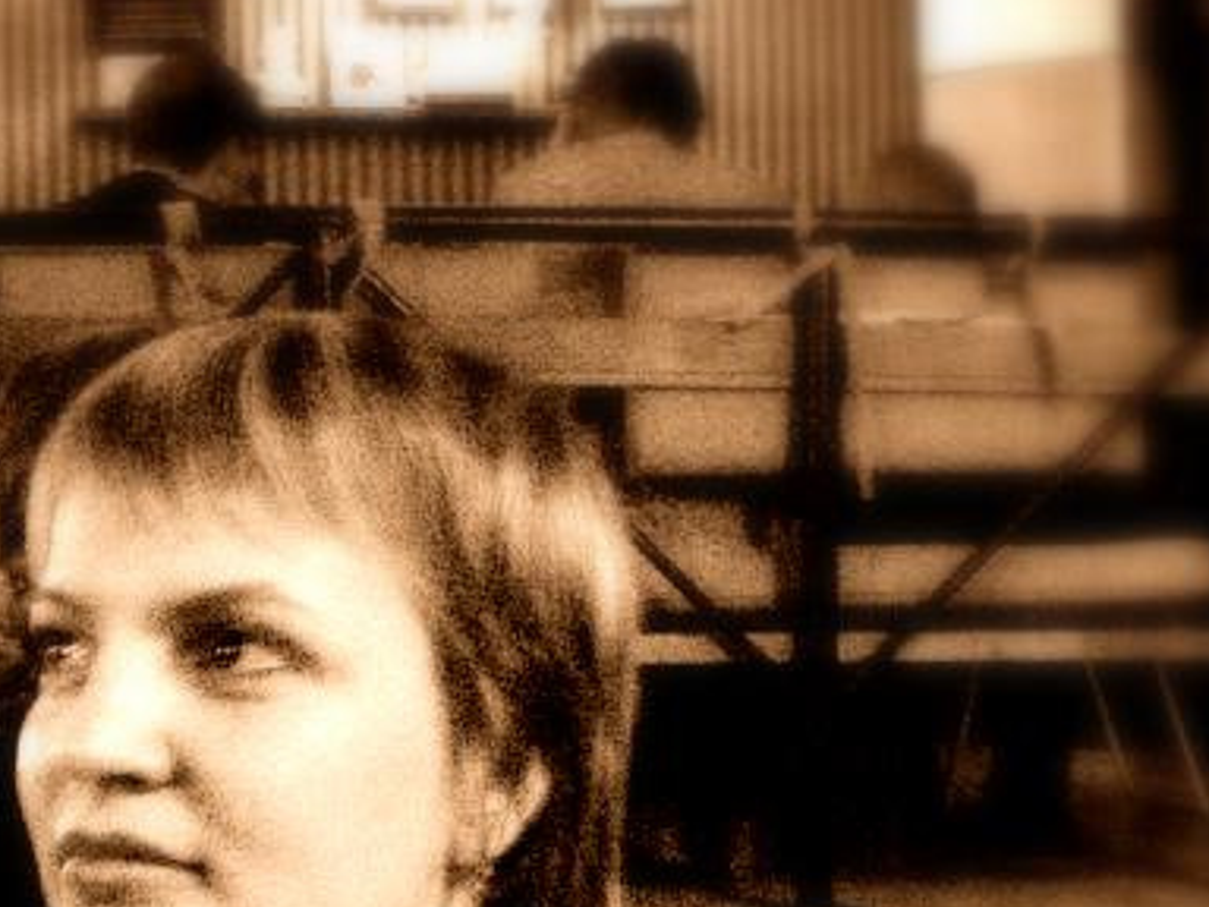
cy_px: 858
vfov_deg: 18.7
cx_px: 227
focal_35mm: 77
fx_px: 2689
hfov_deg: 24.9
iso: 200
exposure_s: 1/3
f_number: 2.8
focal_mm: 7.6
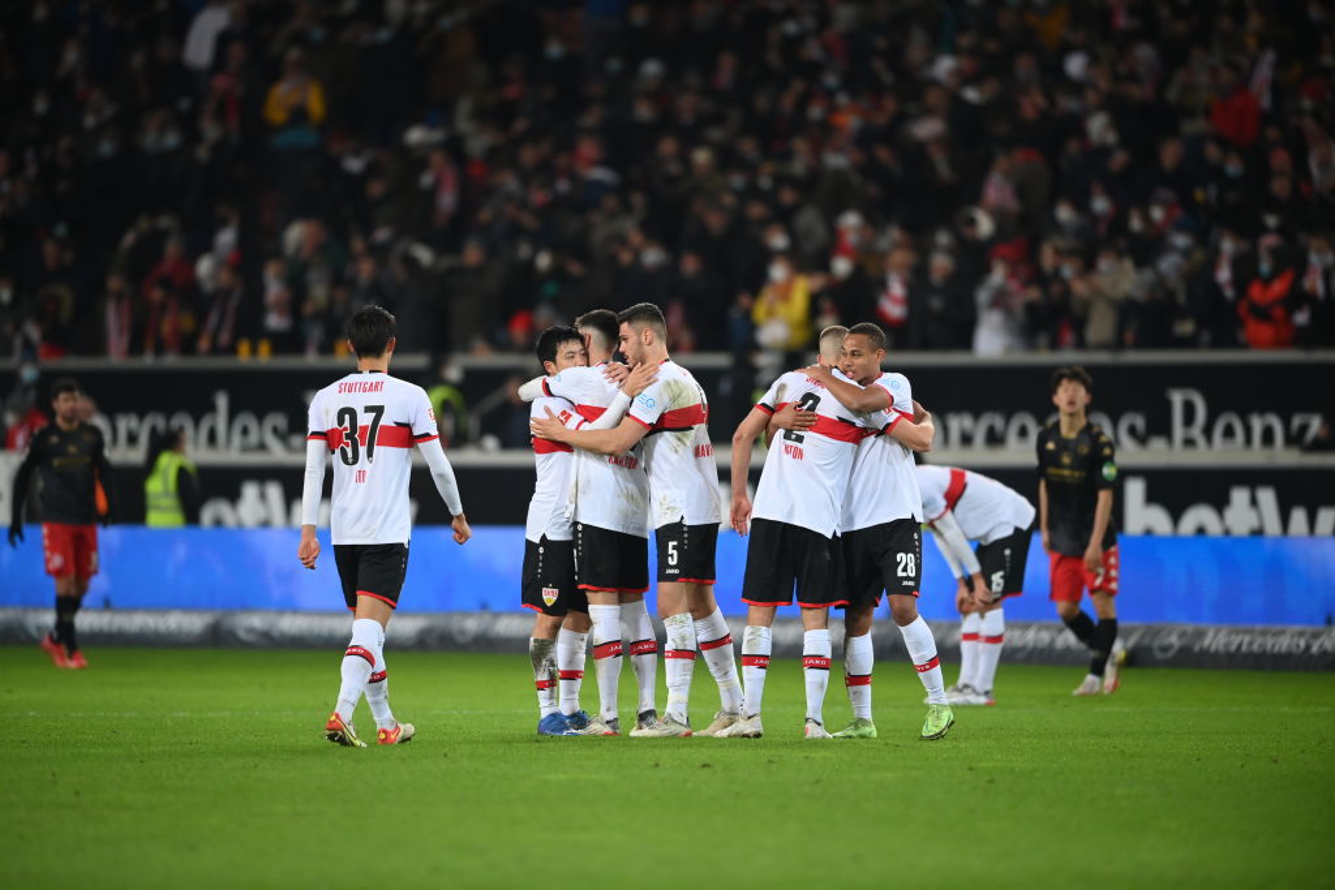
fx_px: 14834
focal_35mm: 400
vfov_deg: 3.4
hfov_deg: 5.2
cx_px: 668
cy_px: 445
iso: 2500
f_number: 2.8
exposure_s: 1/2000
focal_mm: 400
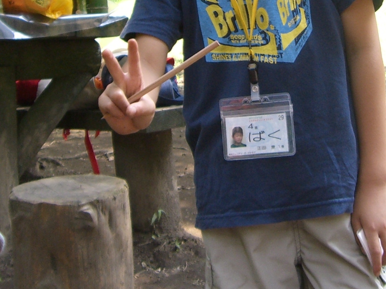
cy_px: -6
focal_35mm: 89
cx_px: 275
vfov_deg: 16.2
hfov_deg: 21.9
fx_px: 992
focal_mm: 6.2
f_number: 2.7
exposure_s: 1/125
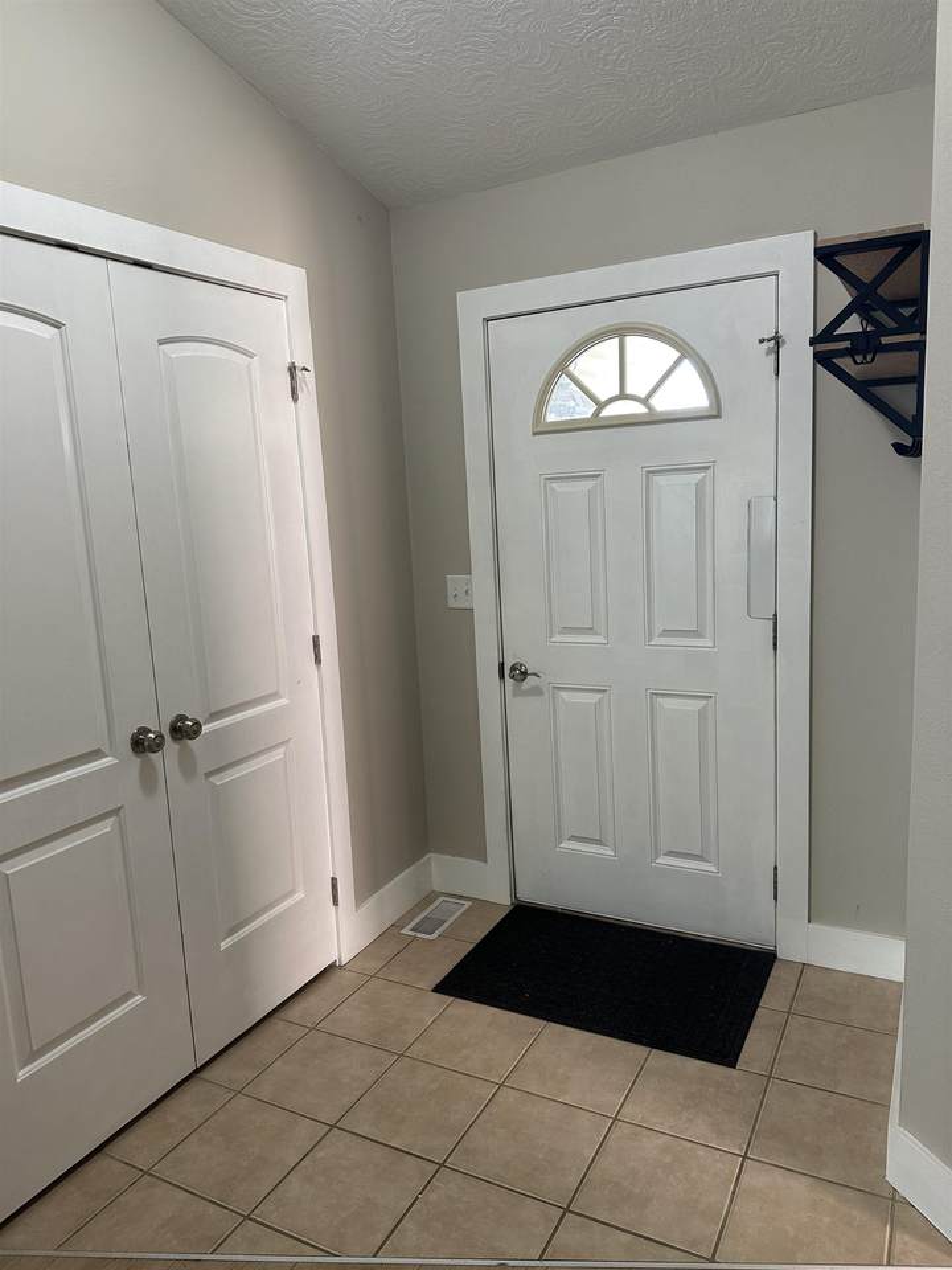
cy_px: 635
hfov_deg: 56.8
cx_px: 476
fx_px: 880
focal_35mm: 24
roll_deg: +2.5
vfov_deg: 71.6
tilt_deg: -8.2
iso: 160
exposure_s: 1/60
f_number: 1.78
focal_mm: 6.86
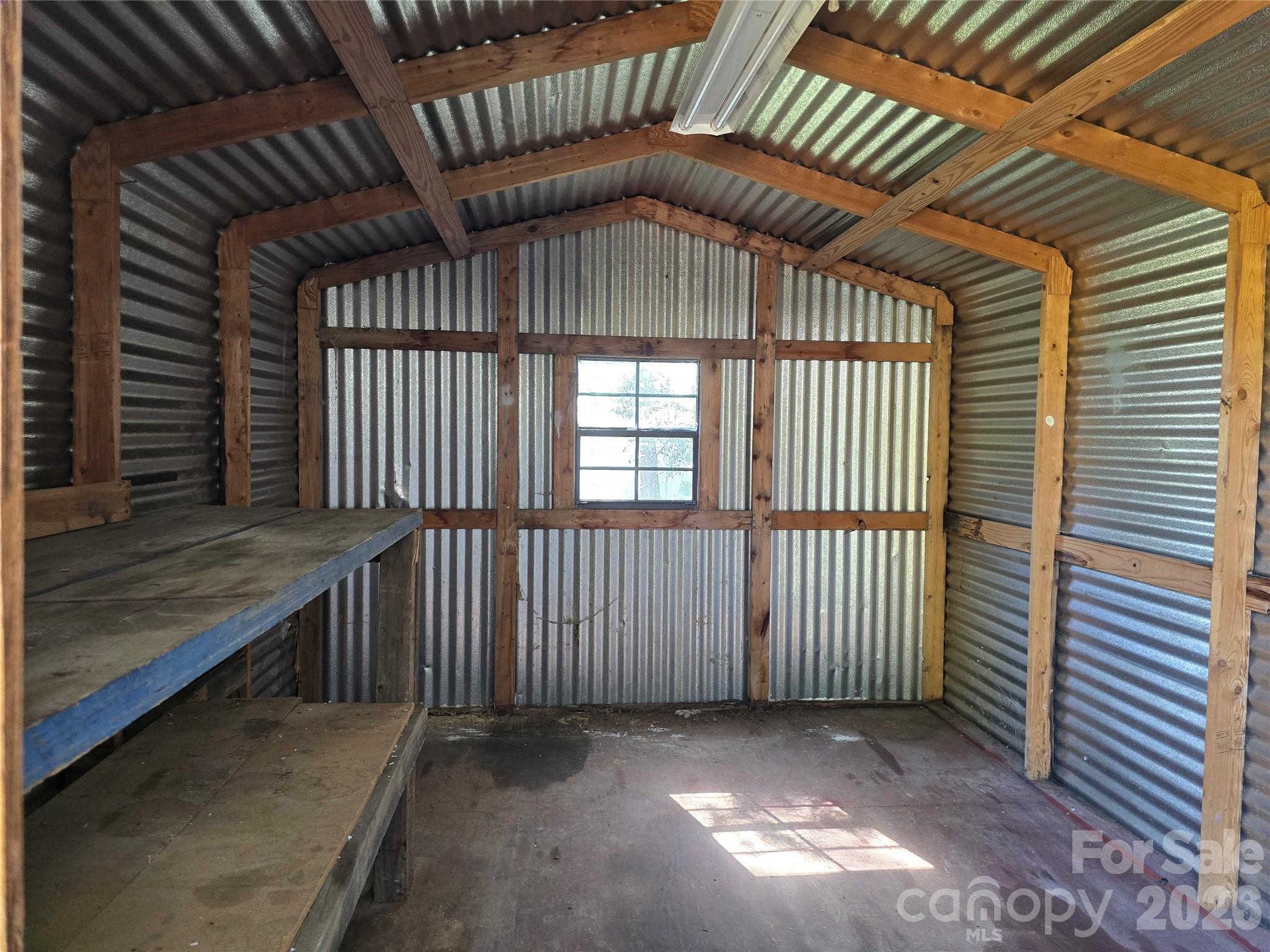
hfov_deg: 73.9
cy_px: 476
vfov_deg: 58.9
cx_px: 635
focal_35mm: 23
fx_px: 844
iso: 500
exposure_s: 1/120
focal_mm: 6.3
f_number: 1.7
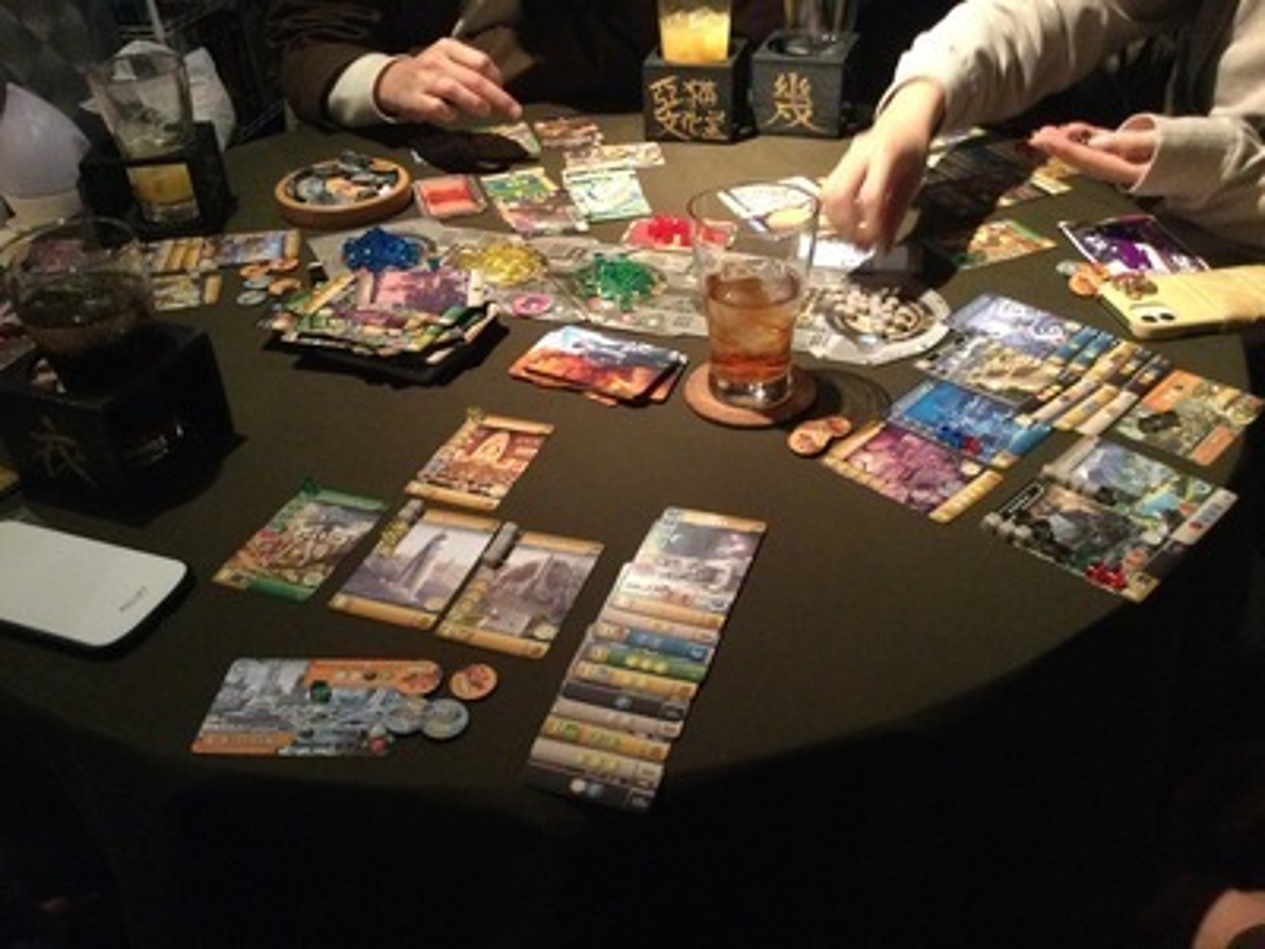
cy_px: 474
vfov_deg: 45.4
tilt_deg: -37.5
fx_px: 1133
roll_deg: +4.0
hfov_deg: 58.4
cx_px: 632
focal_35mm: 31
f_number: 2.4
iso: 250
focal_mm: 3.3
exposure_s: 1/15
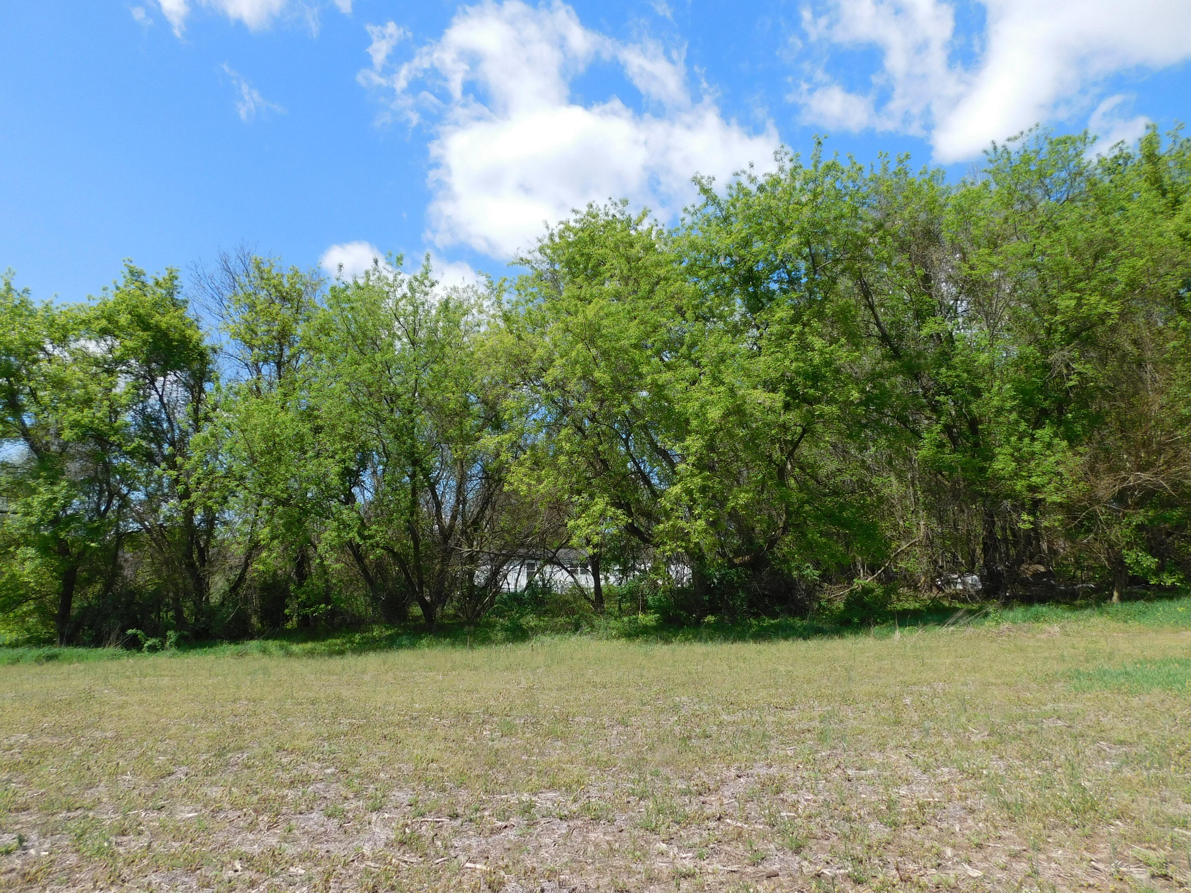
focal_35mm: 23
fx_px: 791
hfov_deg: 73.9
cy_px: 446
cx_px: 596
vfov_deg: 58.9
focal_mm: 4
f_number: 6
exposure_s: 1/400
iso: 125
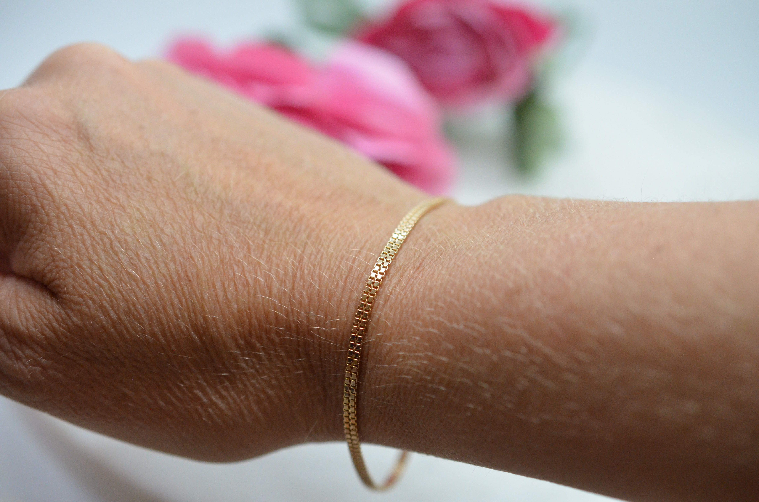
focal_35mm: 60
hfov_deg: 33.5
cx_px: 380
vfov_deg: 22.5
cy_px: 251
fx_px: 1262
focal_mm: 40
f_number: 4
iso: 2500
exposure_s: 1/1600
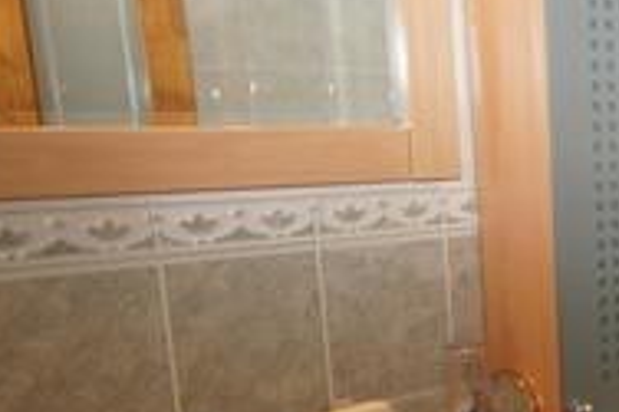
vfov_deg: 26.1
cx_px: 751
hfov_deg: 32.0
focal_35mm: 51
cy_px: 307
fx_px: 876
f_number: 4
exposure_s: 1/100
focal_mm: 10
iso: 400
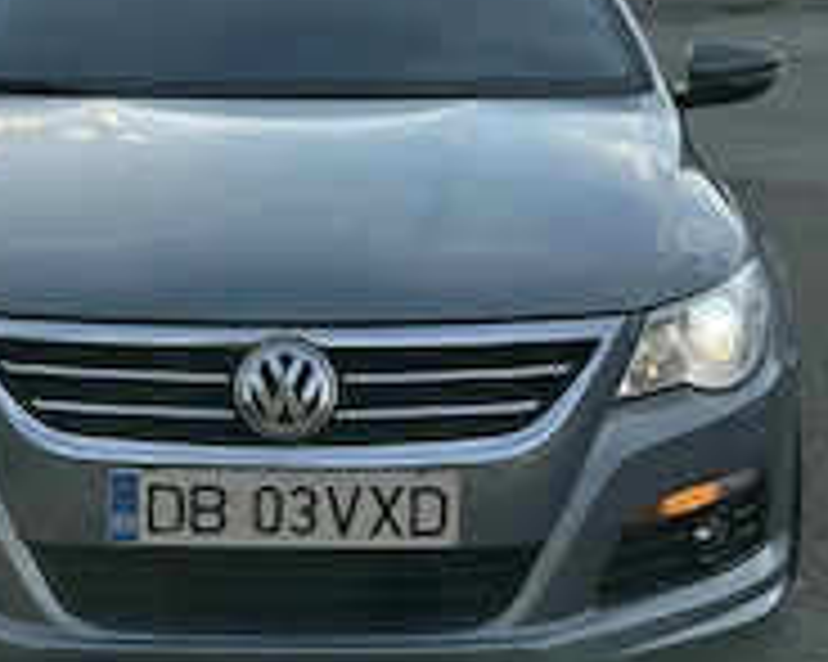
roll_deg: +0.7
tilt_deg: -7.1
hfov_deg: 18.8
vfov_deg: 15.0
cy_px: 144
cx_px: 288
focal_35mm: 102
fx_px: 2498
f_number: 1.78
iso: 80
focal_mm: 6.86
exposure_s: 1/3155
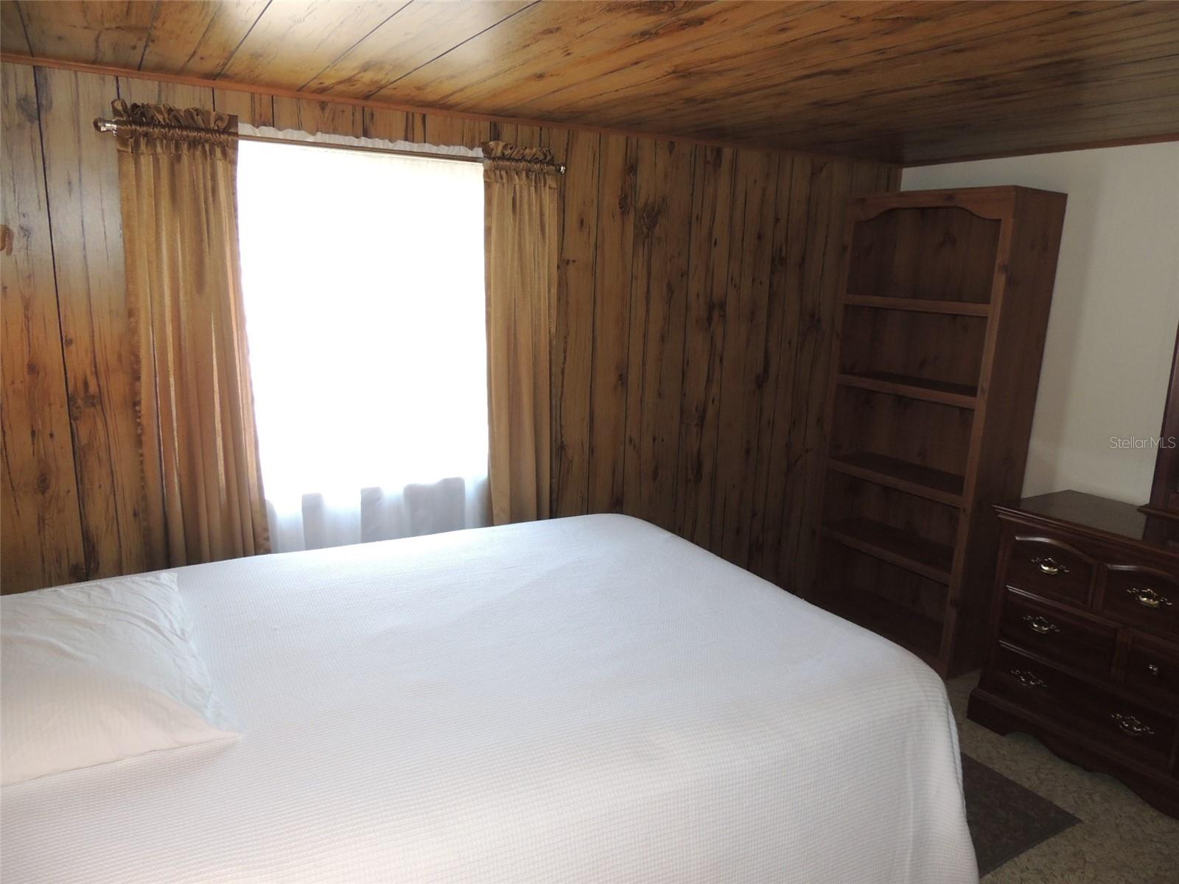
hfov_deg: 71.6
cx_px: 590
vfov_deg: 56.8
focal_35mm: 24
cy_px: 442
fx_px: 817
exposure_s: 1/40
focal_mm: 4.3
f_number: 3
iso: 360
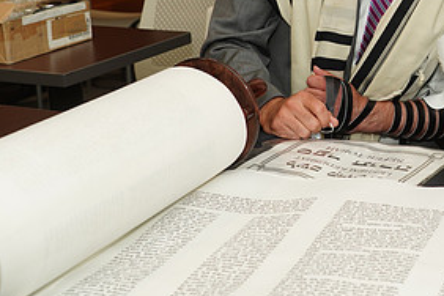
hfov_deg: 25.5
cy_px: 17
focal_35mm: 76
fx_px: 937
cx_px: 430
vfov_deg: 17.6
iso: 320
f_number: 5.6
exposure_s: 1/80
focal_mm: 37
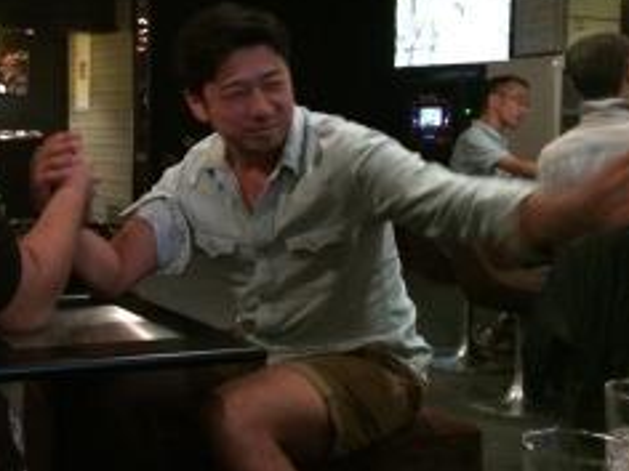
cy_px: 173
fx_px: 999
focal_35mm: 55
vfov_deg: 26.5
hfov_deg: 33.3
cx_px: 72
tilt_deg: -1.3
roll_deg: -1.2
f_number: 2.2
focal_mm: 4.15
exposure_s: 1/15
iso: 500
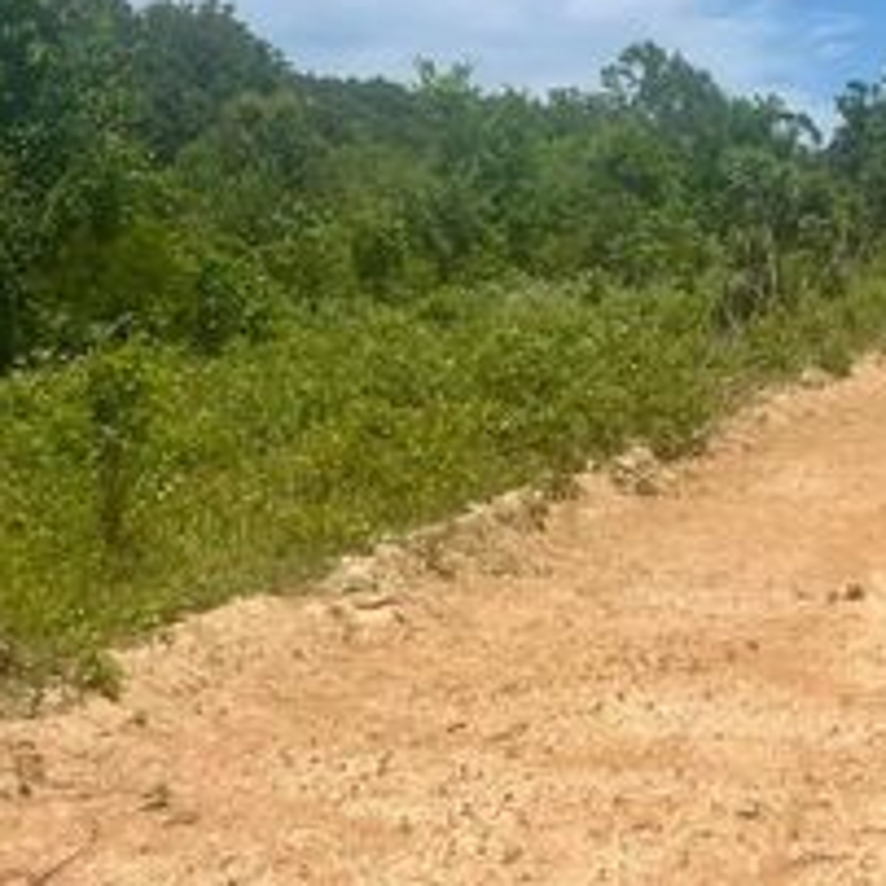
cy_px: 169
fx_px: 1651
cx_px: 1088
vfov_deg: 29.3
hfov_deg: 26.4
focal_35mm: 57
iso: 50
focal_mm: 5.7
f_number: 1.5
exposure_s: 1/6993
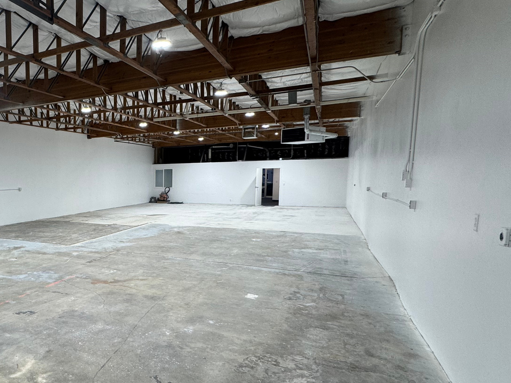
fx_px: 384
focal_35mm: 26
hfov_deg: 59.4
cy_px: 215
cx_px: 71
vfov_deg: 52.9
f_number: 2.2
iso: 80
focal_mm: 2.22
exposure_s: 1/120
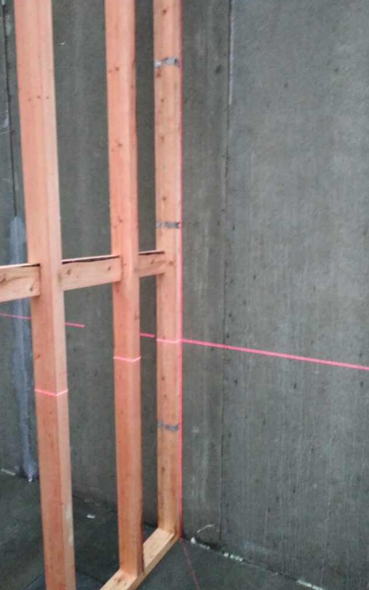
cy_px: 295
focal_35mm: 28
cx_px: 201
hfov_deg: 44.5
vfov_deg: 66.5
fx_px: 451
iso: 3200
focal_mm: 3.81
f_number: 2.2
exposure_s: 1/17
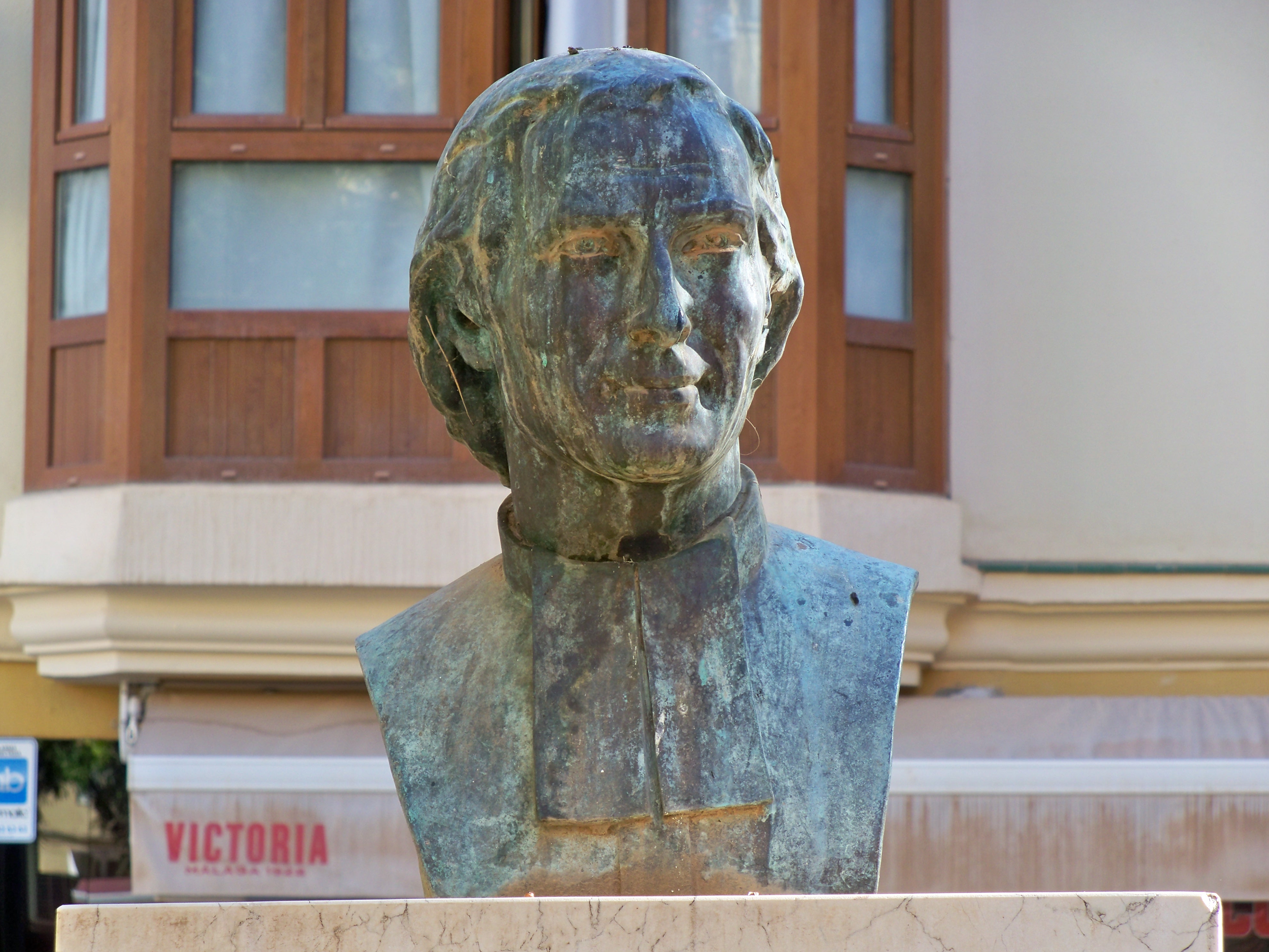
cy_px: 476
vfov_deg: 10.0
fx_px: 5425
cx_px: 642
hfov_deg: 13.3
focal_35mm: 148
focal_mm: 25.8
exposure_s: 1/80
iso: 80
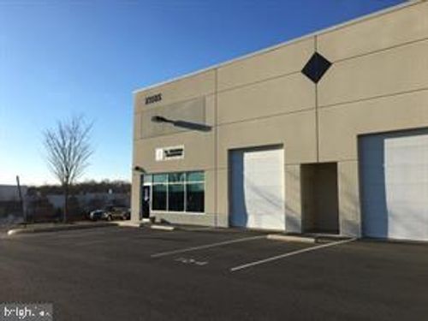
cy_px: 160
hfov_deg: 61.7
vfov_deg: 48.2
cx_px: 214
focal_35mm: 29
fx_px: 359
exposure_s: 1/1748
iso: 25
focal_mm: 4.15
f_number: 2.2
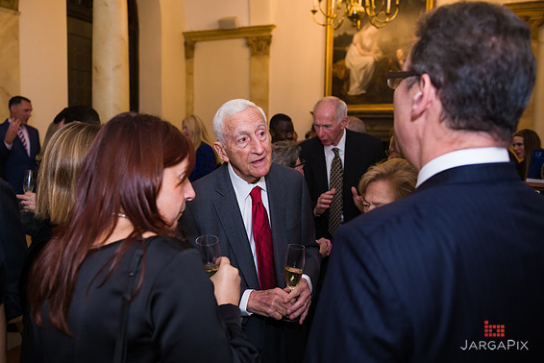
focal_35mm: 30
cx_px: 250
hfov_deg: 61.8
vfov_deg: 43.6
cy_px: 169
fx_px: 454
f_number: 3.2
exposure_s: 1/100
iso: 1000
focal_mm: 27
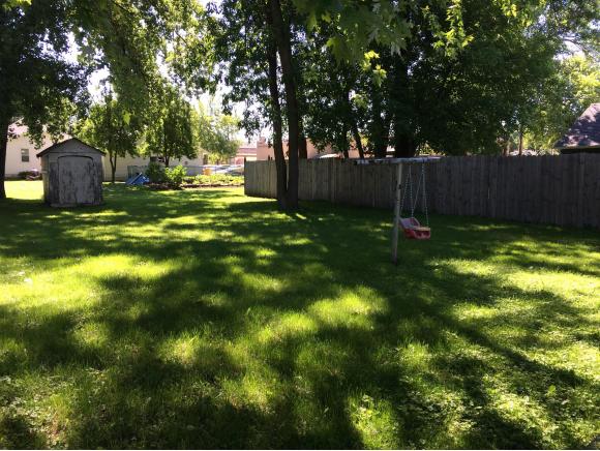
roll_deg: +0.3
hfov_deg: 61.6
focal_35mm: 29
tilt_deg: -6.7
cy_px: 226
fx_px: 503
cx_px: 300
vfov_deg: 48.3
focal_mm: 4.15
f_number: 2.2
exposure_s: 1/316
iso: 32
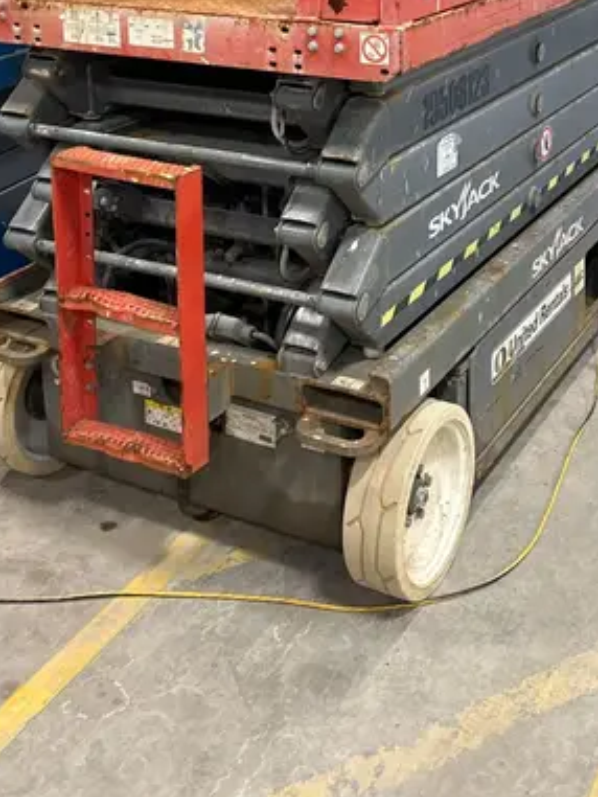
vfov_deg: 35.8
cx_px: 358
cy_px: 74
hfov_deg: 29.1
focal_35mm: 50
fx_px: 1151
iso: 160
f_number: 1.5
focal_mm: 5.7
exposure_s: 1/60
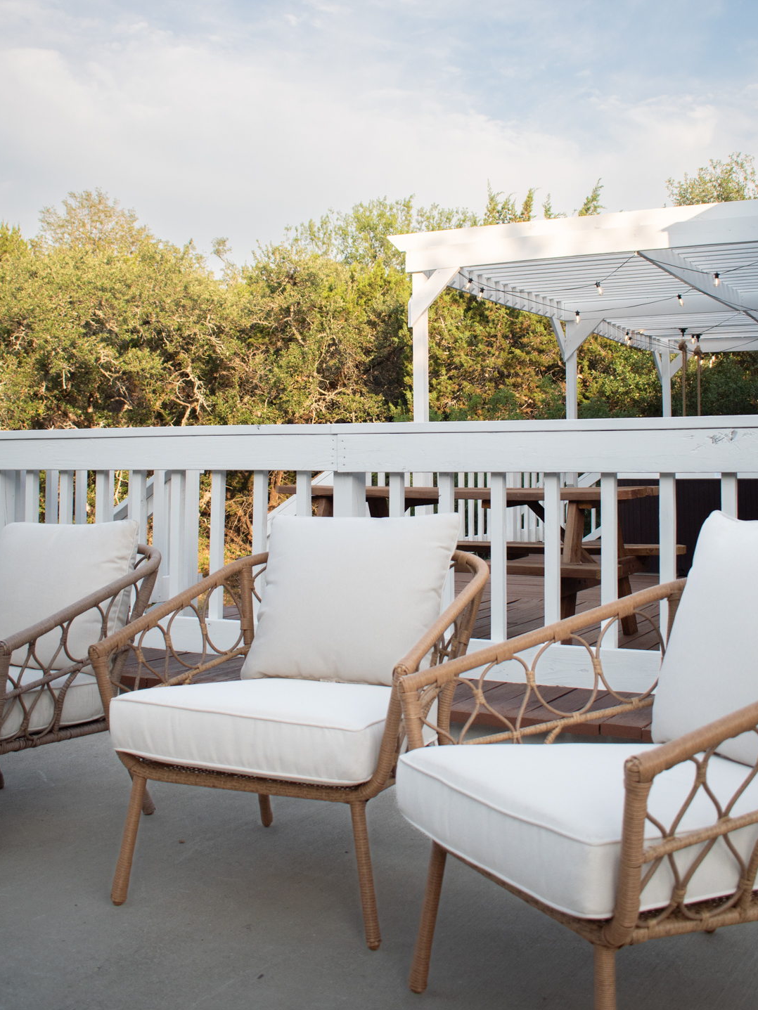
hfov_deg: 38.7
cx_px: 398
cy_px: 415
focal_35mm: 37
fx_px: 1080
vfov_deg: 49.9
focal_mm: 18
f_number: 4
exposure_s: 1/1250
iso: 100
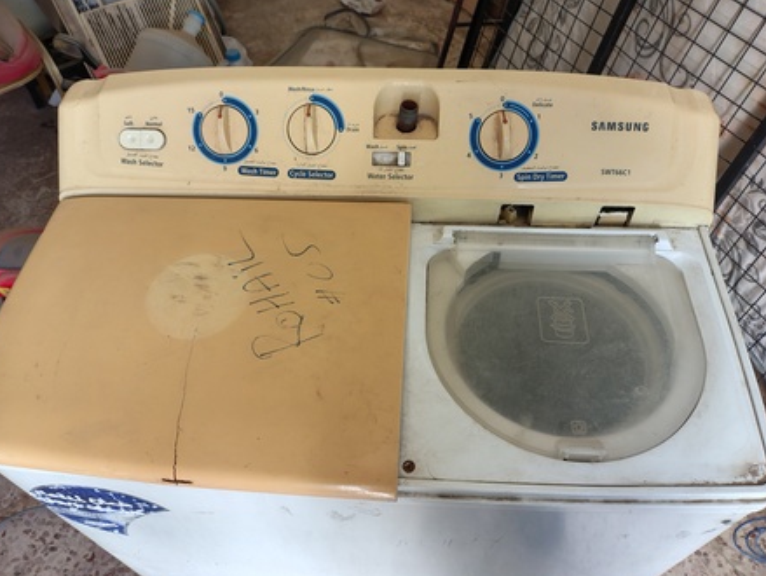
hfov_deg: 67.3
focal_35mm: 26
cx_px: 376
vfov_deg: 53.1
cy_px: 285
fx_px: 576
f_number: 1.7
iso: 238
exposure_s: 1/120
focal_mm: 4.71
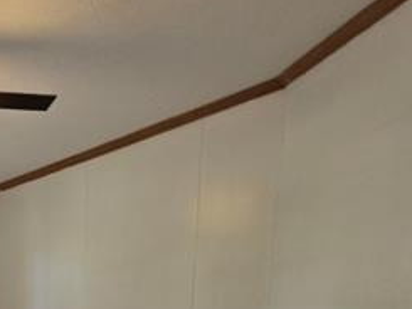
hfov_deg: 40.1
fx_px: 405
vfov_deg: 34.5
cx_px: -71
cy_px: 359
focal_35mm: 34
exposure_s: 1/60
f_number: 1.9
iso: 160
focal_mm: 2.2
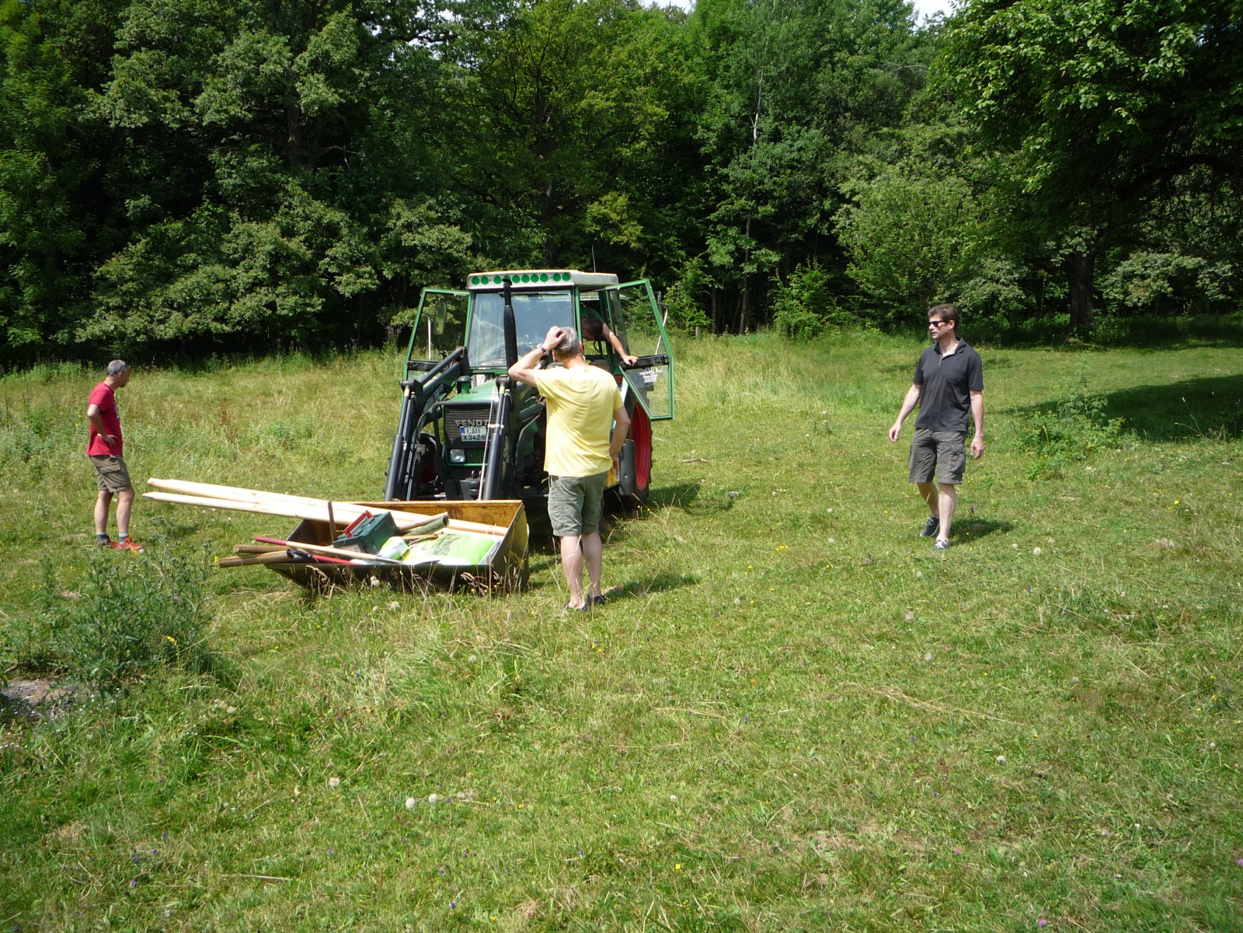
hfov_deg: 60.0
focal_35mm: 30
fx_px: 1077
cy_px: 466
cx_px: 622
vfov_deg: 46.8
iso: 100
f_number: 4
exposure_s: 1/400
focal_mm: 5.2
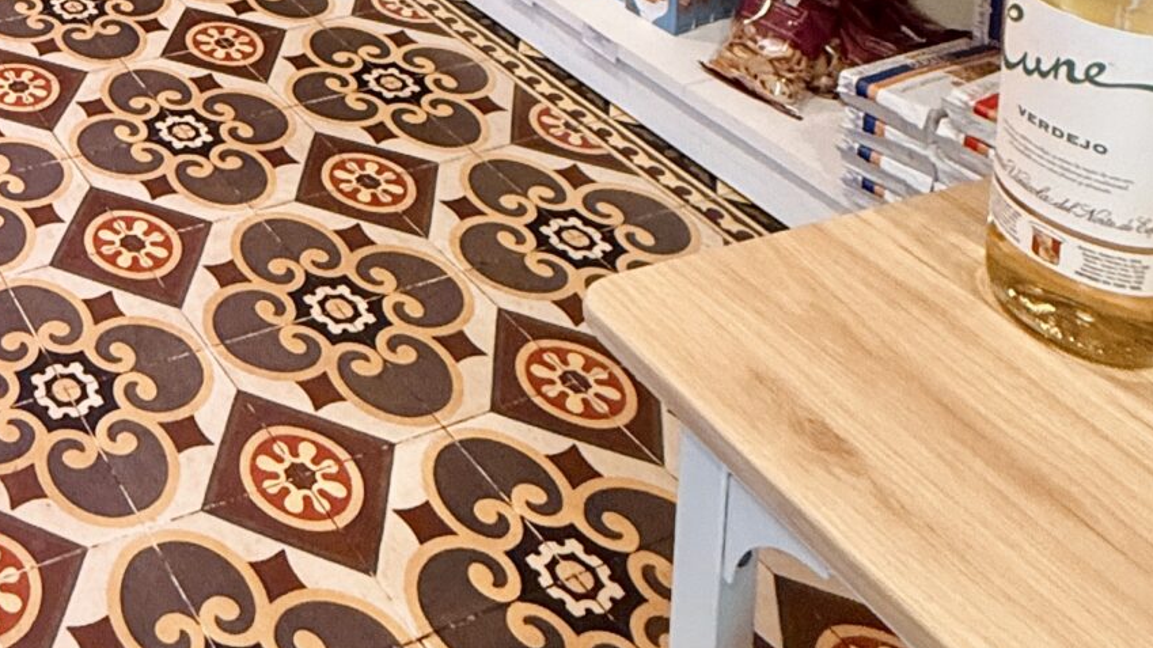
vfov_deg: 18.5
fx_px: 1406
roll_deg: +0.0
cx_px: -81
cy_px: -602
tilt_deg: -4.2
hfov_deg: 38.0
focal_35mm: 46
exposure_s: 1/100
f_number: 2.2
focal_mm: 2.22
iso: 320
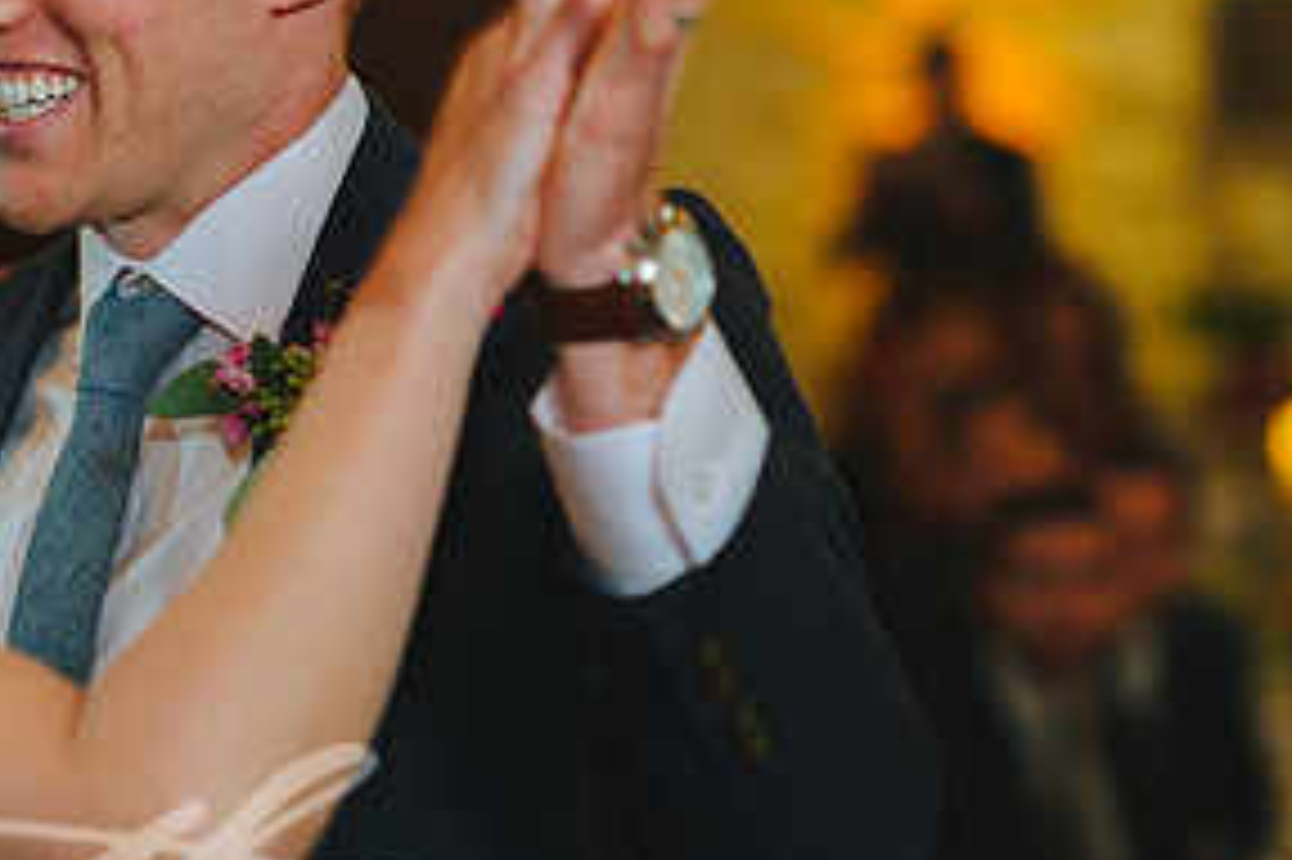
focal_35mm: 172
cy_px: 491
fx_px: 6169
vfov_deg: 8.0
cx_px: 117
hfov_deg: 11.9
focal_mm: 85
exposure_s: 1/80
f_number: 2.8
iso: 1600
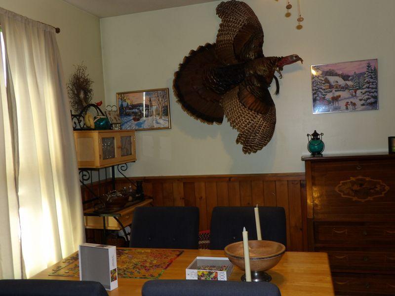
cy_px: 148
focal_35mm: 33
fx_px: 377
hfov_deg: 55.4
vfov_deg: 42.9
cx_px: 198
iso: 200
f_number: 3.6
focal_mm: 5.9
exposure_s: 1/30
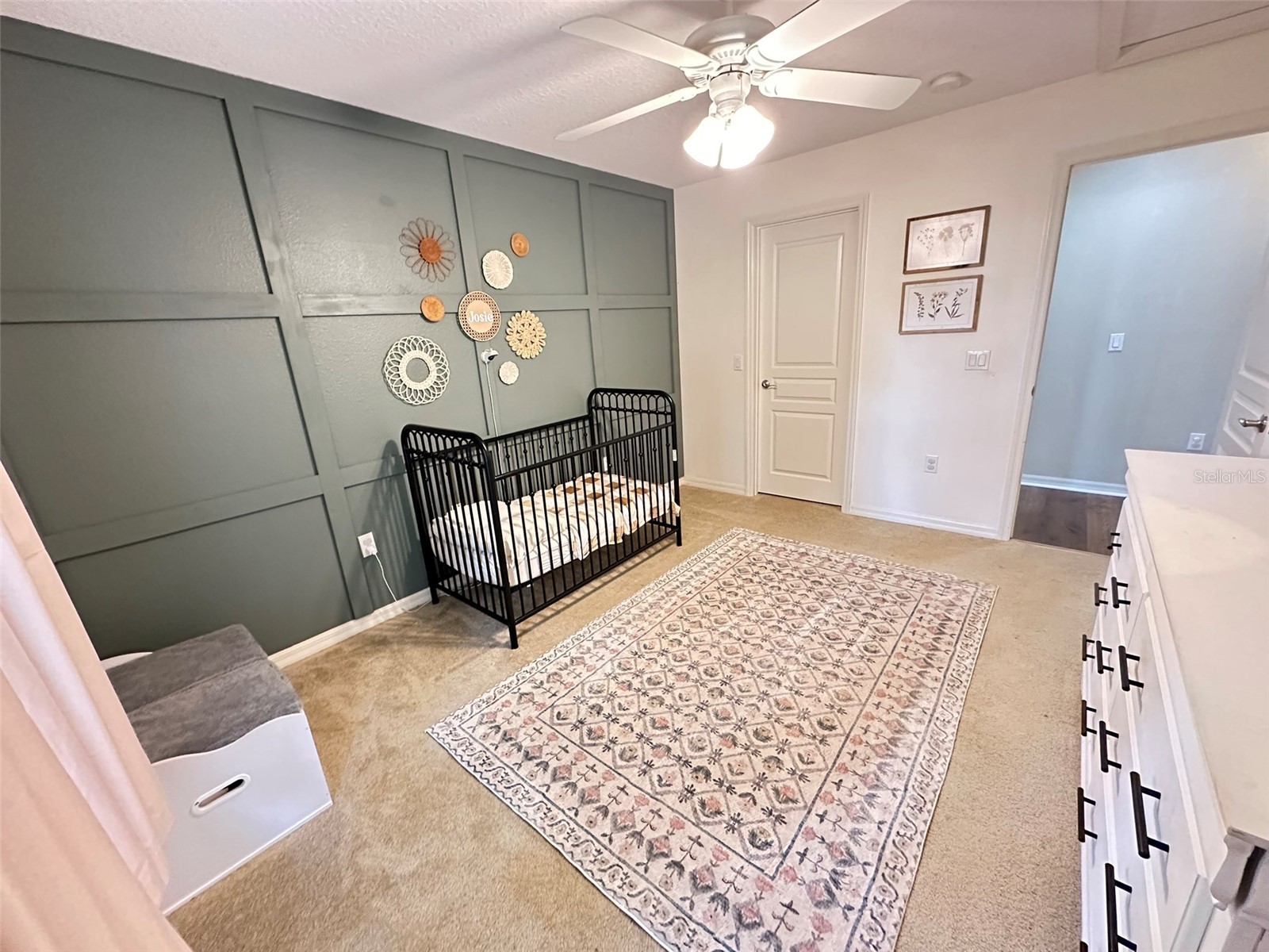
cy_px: 476
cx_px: 634
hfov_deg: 102.1
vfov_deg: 85.7
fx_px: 513
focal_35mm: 14
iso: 800
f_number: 2.2
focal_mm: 2.22
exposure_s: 1/40
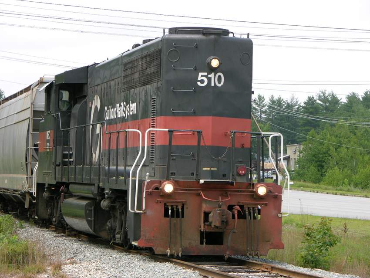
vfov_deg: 9.9
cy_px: 139
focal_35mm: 150
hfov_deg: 13.2
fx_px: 1604
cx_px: 185
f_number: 4.4
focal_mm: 37.7
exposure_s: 1/172
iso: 50
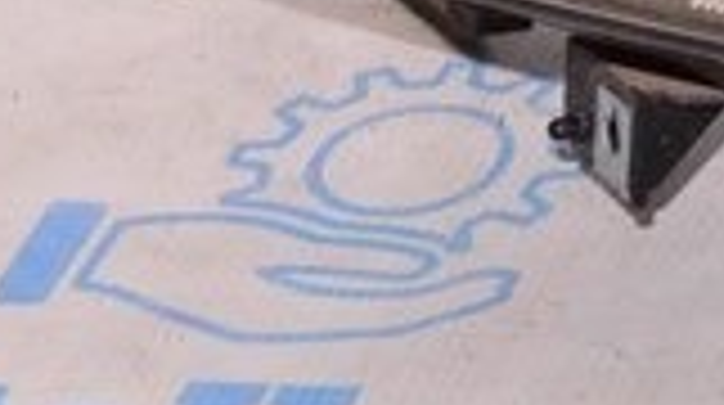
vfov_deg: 5.4
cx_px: 2024
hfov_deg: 8.5
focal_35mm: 220
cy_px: -286
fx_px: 4217
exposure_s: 1/125
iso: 1600
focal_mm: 22
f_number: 8
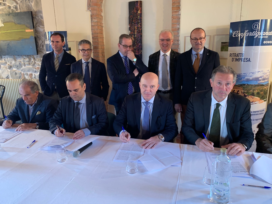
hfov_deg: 67.3
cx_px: 136
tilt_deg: -13.5
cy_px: 102
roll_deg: +0.7
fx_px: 204
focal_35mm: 26
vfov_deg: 53.1
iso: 320
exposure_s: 1/33
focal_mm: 4.25
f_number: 1.8
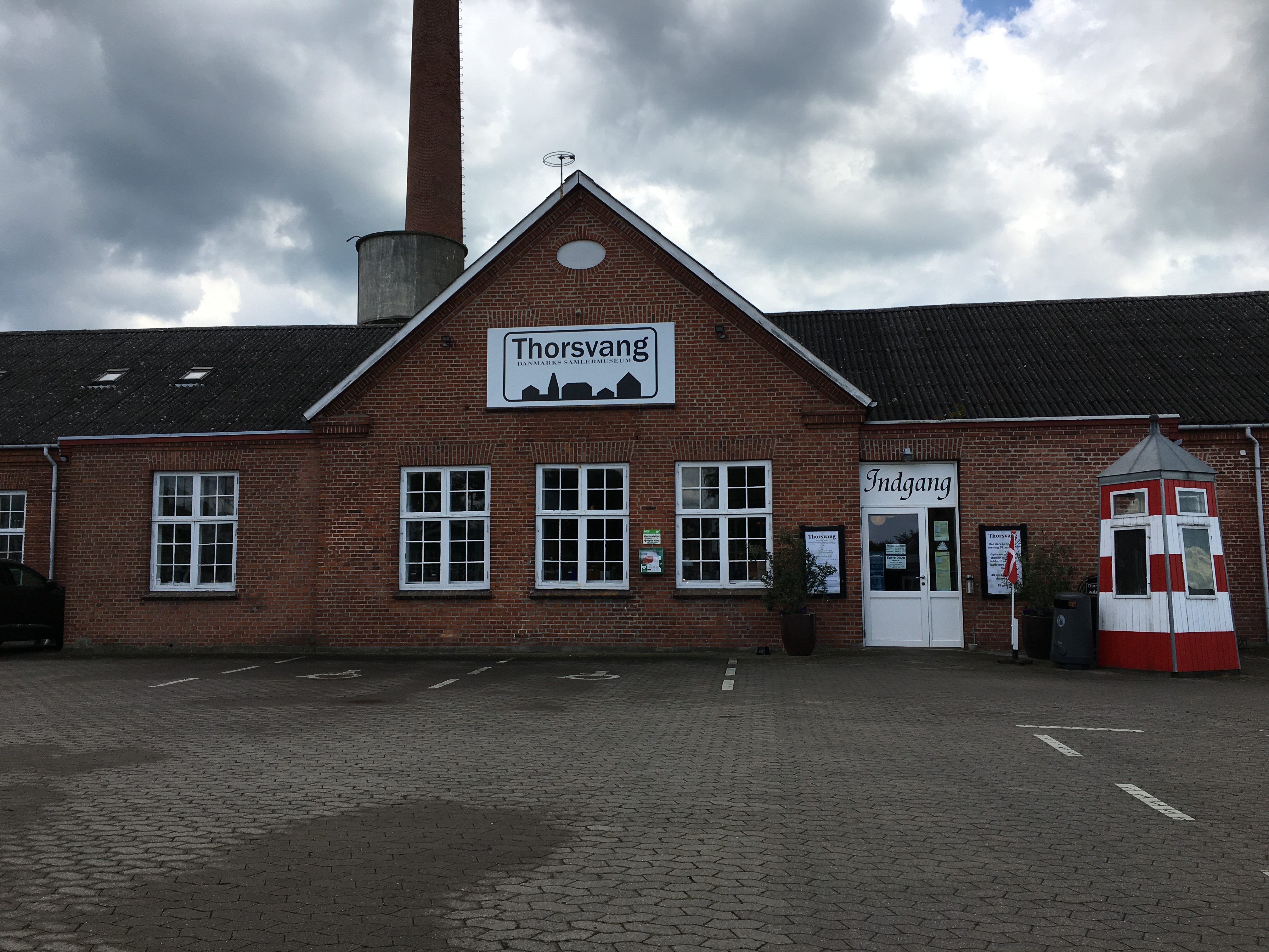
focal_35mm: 29
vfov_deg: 48.2
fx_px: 1063
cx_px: 634
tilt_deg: +7.2
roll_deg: +0.5
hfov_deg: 61.7
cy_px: 476
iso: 25
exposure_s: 1/1603
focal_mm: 4.15
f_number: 2.2
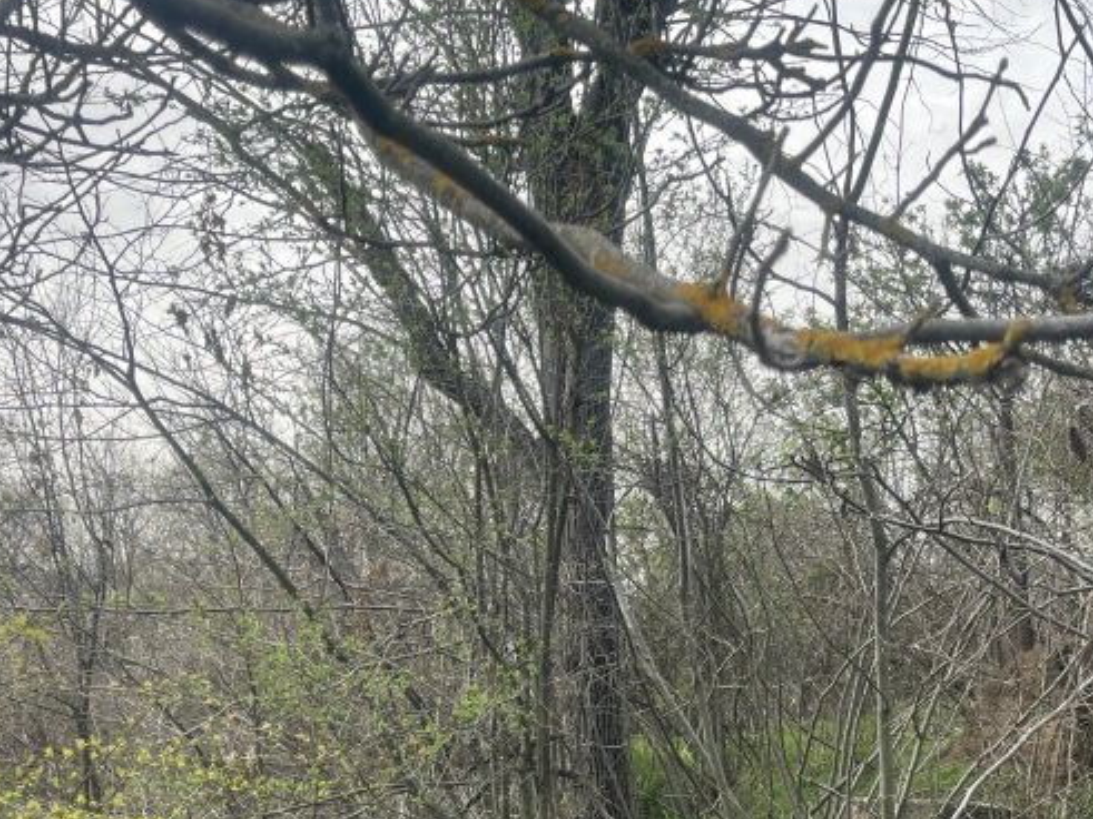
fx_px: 1673
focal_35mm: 53
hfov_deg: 35.2
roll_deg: -0.7
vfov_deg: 27.2
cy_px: 605
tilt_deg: -1.1
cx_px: 853
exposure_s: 1/1238
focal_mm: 5.1
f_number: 1.6
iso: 50
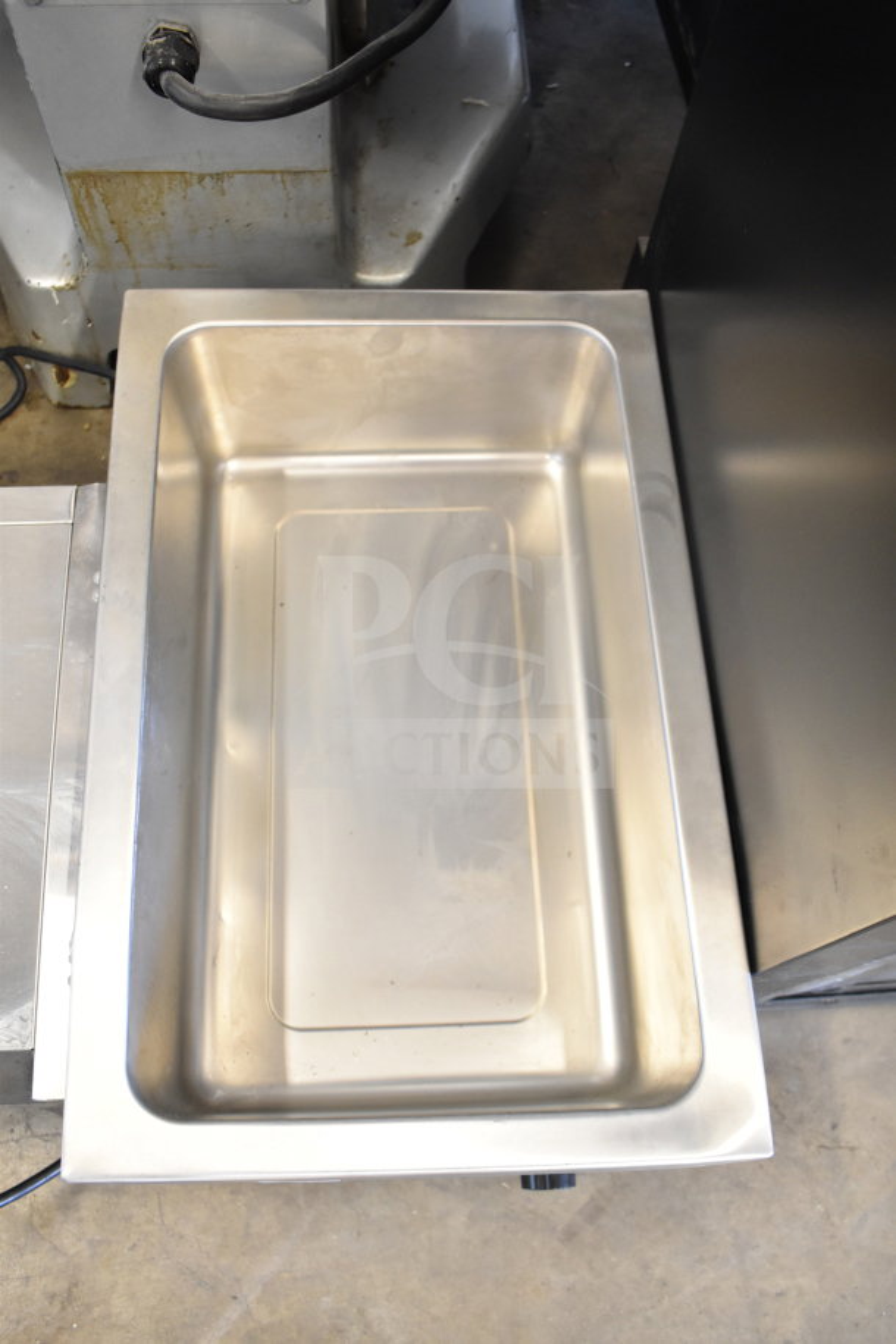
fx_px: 1120
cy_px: 672
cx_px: 448
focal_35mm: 30
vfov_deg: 61.9
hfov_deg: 43.6
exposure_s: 1/30
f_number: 3.5
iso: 1800
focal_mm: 20
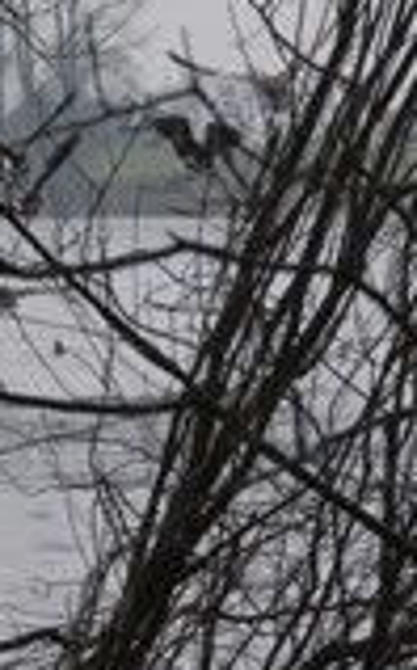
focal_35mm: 289
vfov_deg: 7.3
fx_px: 5269
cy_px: 259
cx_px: -573
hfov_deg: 4.4
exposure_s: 1/400
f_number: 9
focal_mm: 60
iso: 100
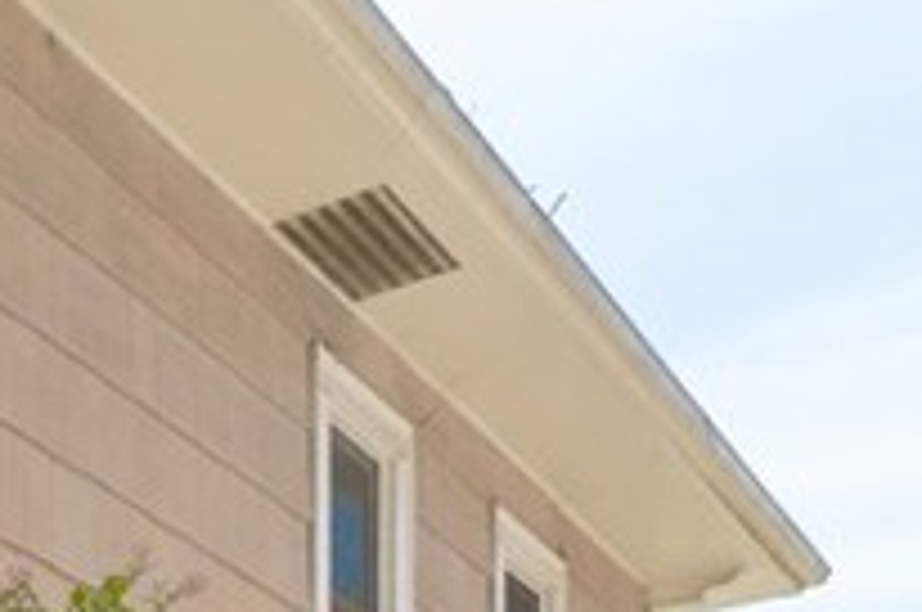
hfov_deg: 22.1
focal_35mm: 75
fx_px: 1918
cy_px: 1215
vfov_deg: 14.9
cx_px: -486
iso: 250
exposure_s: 1/250
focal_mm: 10
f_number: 8
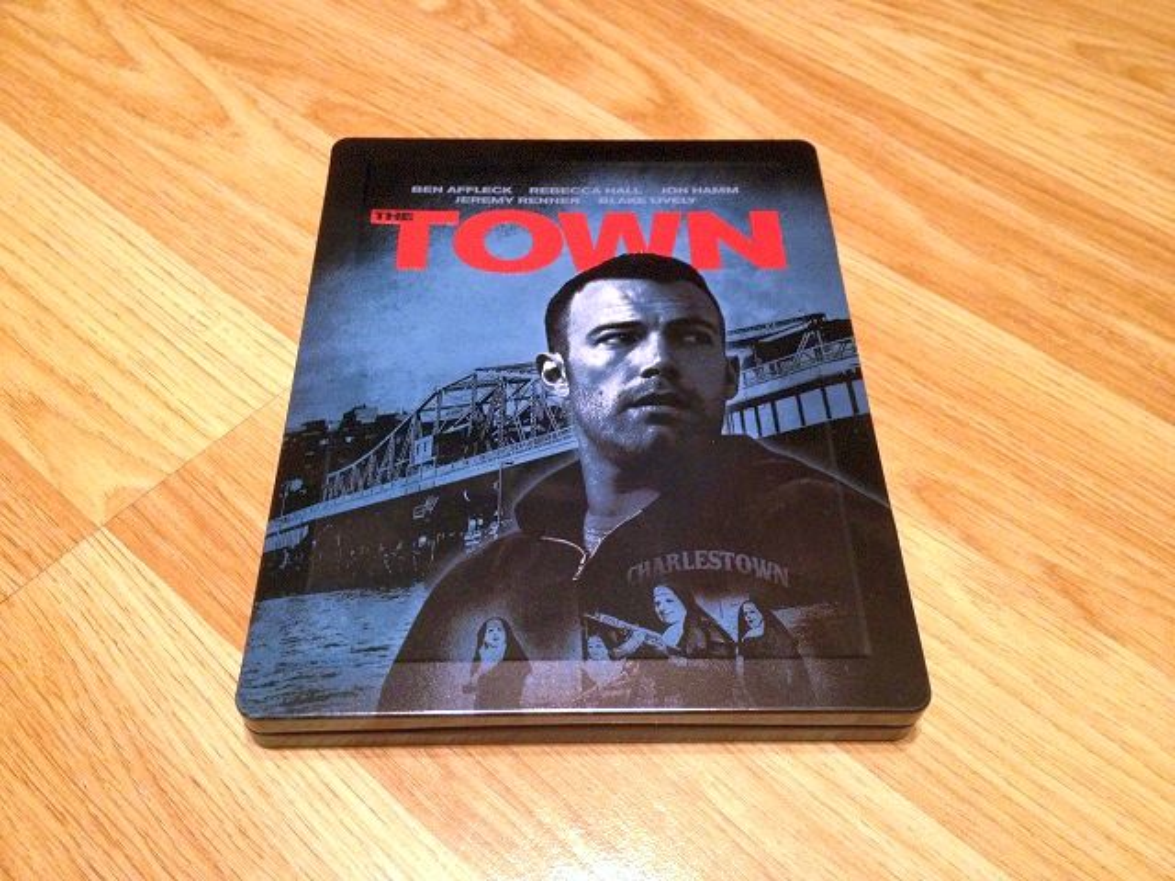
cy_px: 440
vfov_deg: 40.7
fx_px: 1188
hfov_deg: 52.6
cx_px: 588
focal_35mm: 35
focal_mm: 4.28
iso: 320
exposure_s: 1/20
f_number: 2.4
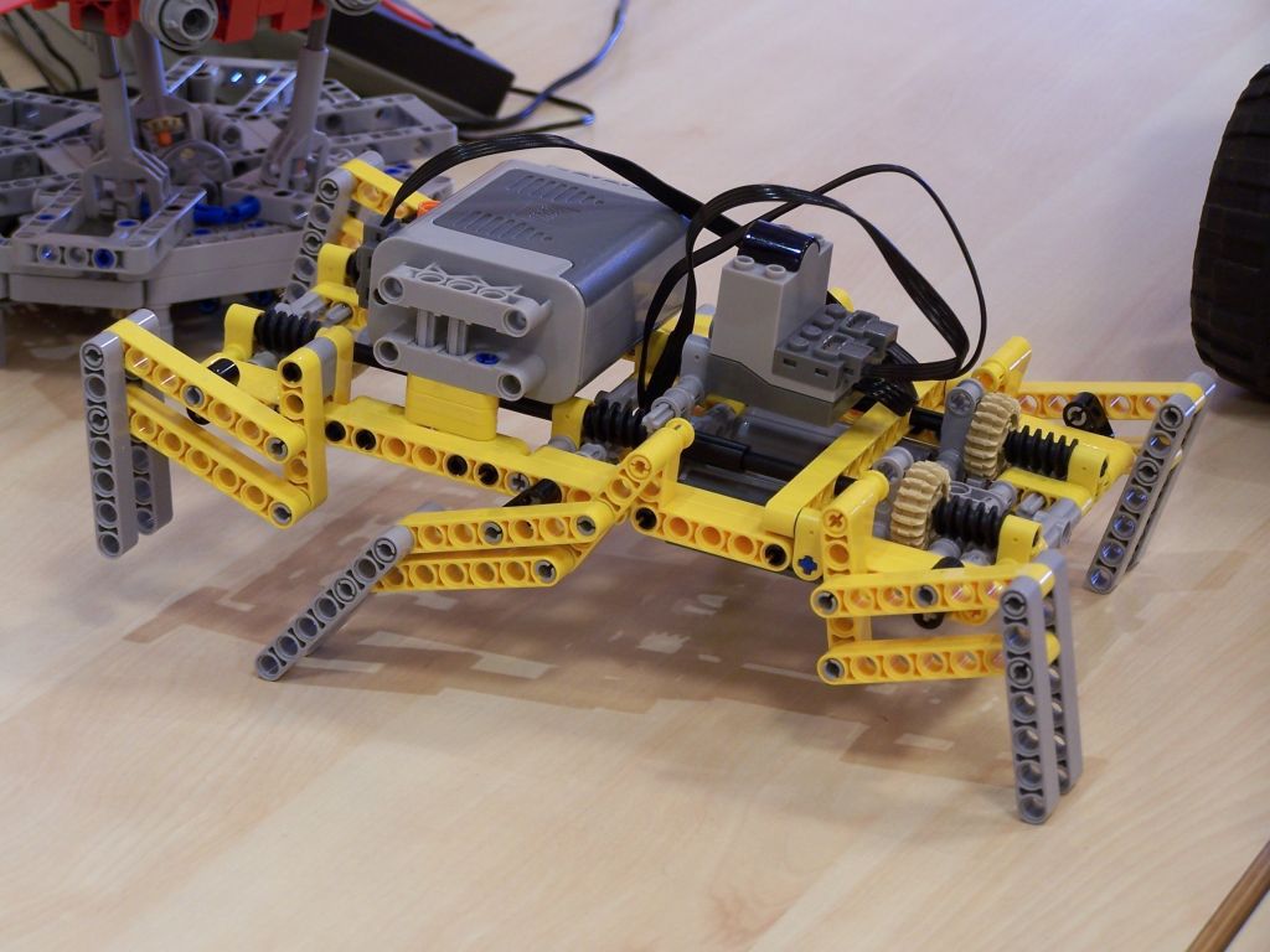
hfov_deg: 16.8
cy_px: 476
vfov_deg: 12.7
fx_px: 4293
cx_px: 635
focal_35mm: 117
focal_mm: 19.4
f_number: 3.2
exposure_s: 1/10
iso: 80
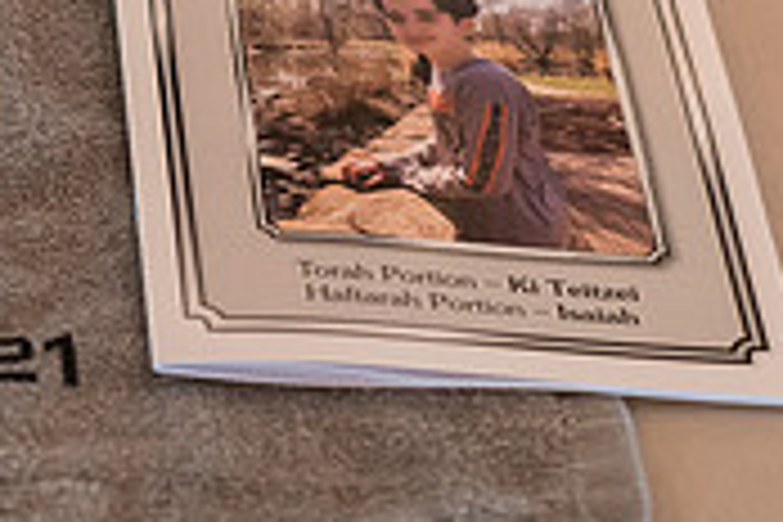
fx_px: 3632
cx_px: -270
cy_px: 47
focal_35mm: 167
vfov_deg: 8.2
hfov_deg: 11.9
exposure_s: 1/60
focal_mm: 50
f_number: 3.5
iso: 2000
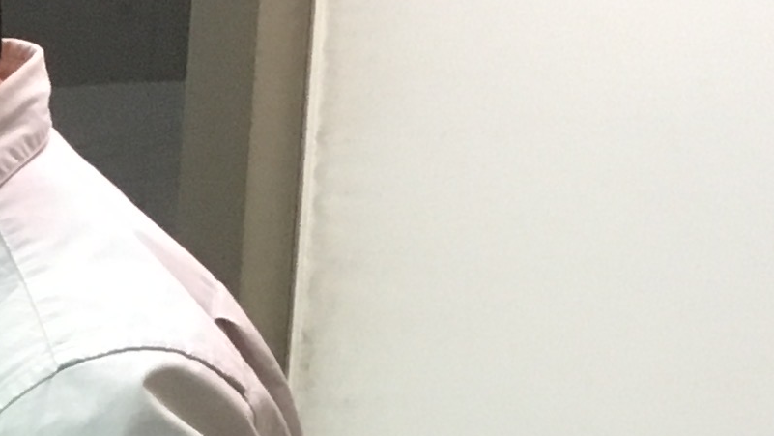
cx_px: -981
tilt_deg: -11.9
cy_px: 742
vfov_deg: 7.4
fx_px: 3264
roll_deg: -0.1
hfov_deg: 11.5
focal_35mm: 159
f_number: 2.2
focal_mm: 4.15
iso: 200
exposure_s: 1/24
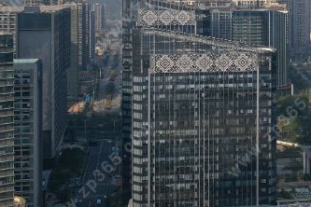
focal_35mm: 84
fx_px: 726
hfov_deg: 23.3
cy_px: -13
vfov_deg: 15.9
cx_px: 305
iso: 100
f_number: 2.8
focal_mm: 10.26
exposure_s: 1/2000
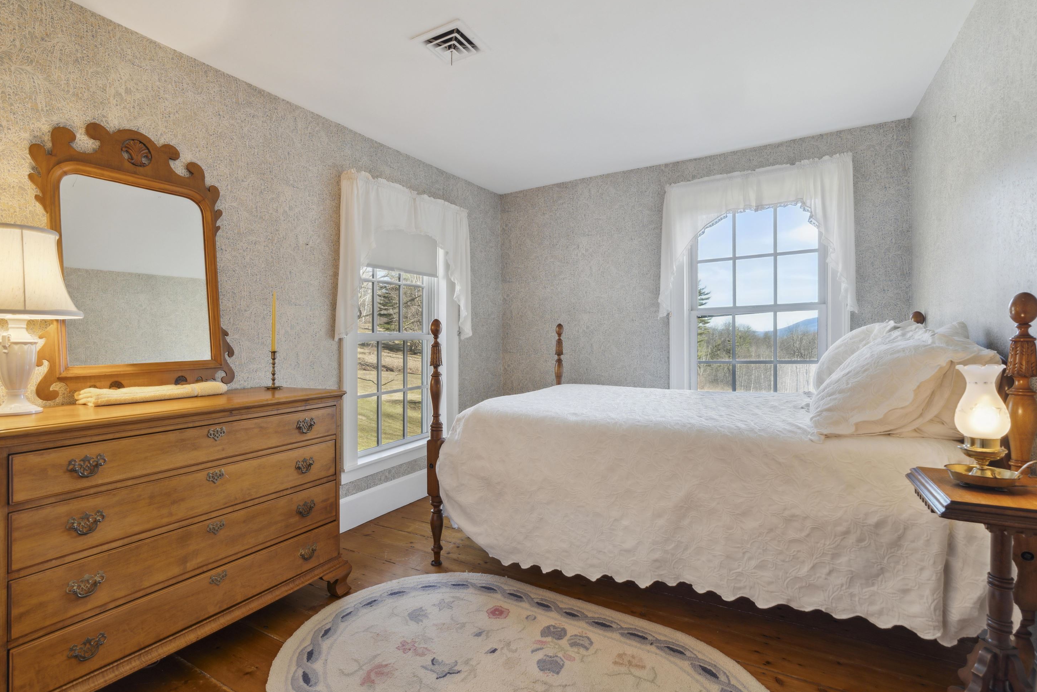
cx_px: 492
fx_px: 490
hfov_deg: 93.2
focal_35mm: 17
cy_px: 347
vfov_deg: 70.5
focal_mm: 16
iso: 200
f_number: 7.1
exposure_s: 1/5
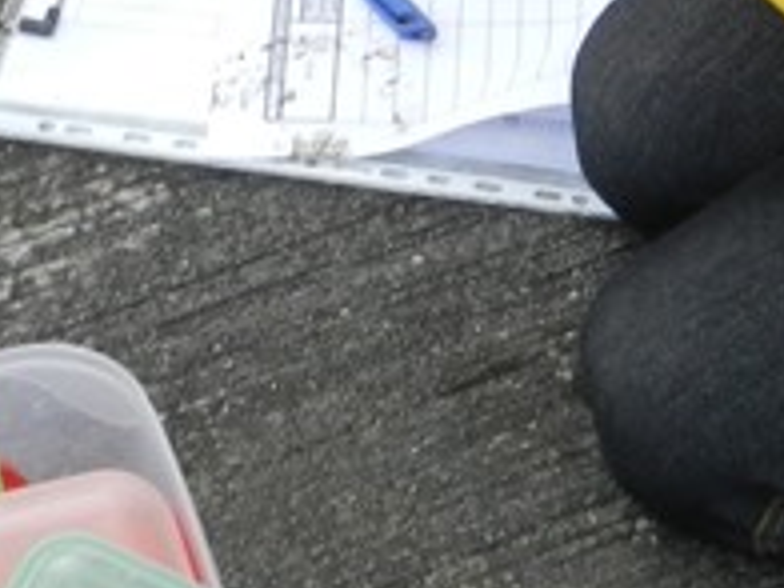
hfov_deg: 11.4
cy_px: -228
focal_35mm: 172
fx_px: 3896
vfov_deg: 8.5
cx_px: 668
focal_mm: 5.9
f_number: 3.8
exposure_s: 1/500
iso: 160
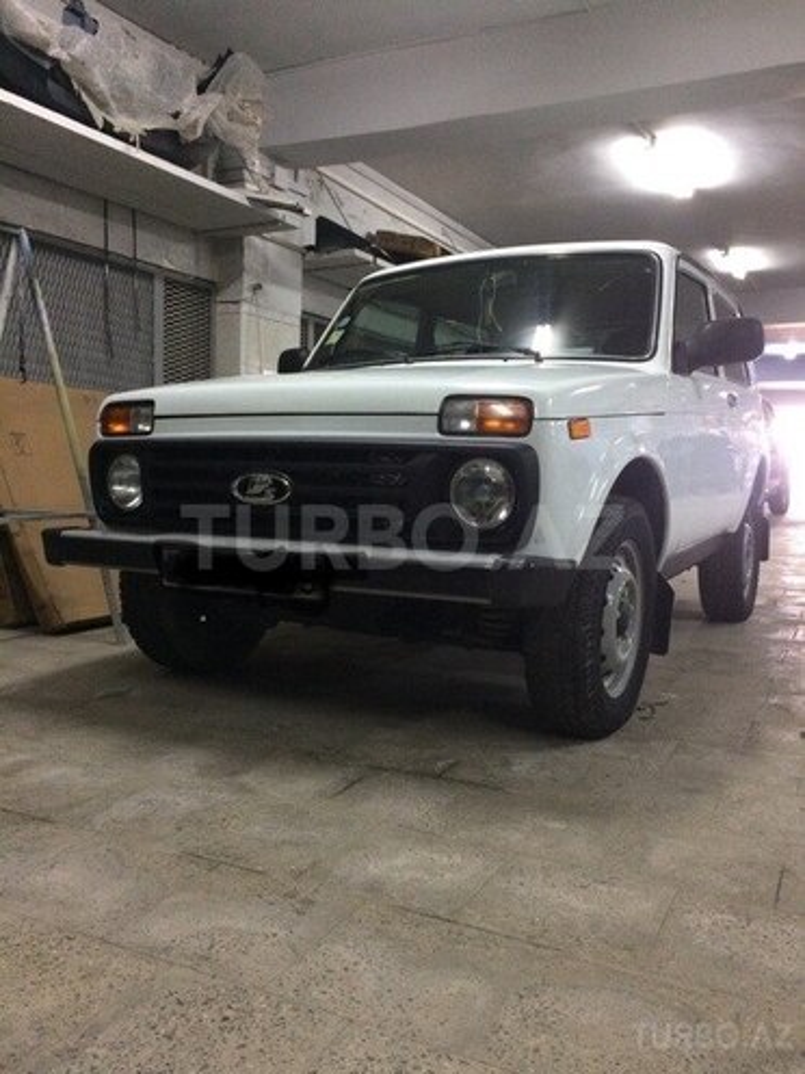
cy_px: 537
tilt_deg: -2.4
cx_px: 402
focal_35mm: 29
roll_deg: +0.4
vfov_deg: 61.7
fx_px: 899
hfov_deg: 48.2
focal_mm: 4.15
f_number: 2.2
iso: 320
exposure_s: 1/33
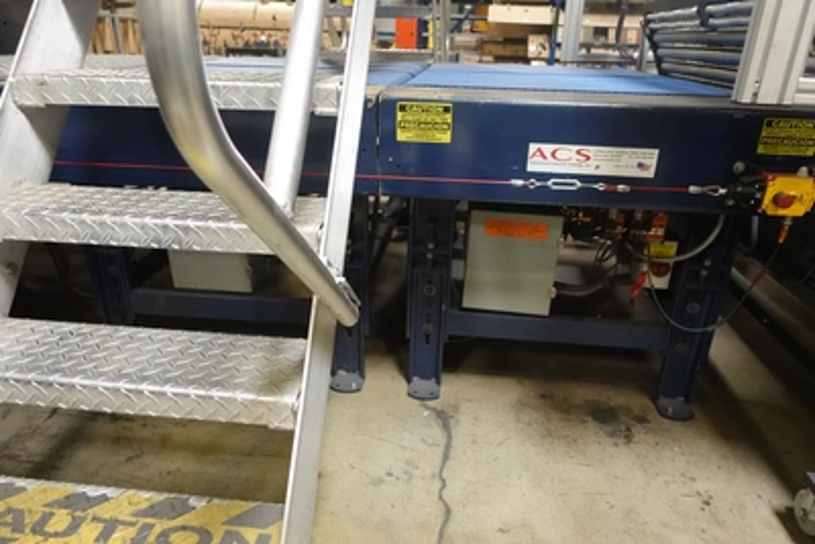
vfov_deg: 53.2
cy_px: 272
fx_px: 543
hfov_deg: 73.7
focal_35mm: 24
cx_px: 408
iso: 2500
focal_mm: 8.8
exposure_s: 1/250
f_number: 1.8
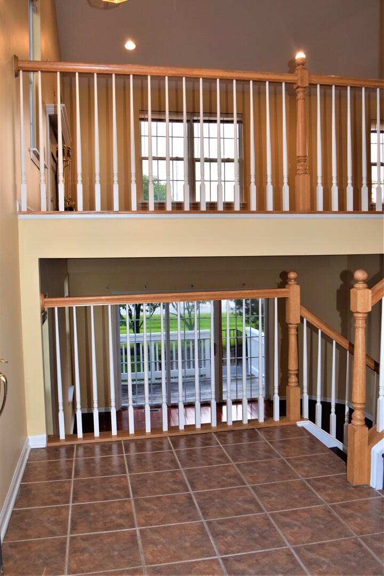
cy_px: 288
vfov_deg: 59.5
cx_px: 192
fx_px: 504
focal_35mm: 32
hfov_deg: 41.7
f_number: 5
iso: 800
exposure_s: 1/100
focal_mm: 21
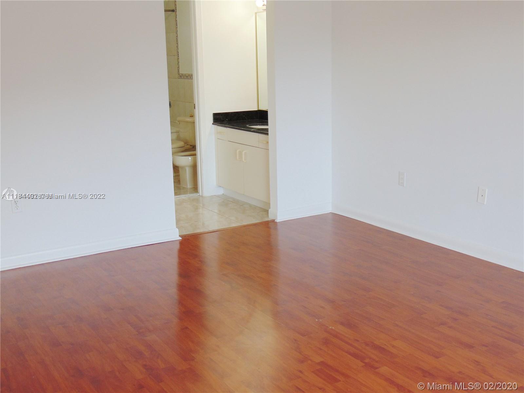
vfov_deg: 34.3
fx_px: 636
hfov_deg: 44.8
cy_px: 196
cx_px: 262
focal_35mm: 42
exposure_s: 1/60
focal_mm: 7.6
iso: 80
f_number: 3.3
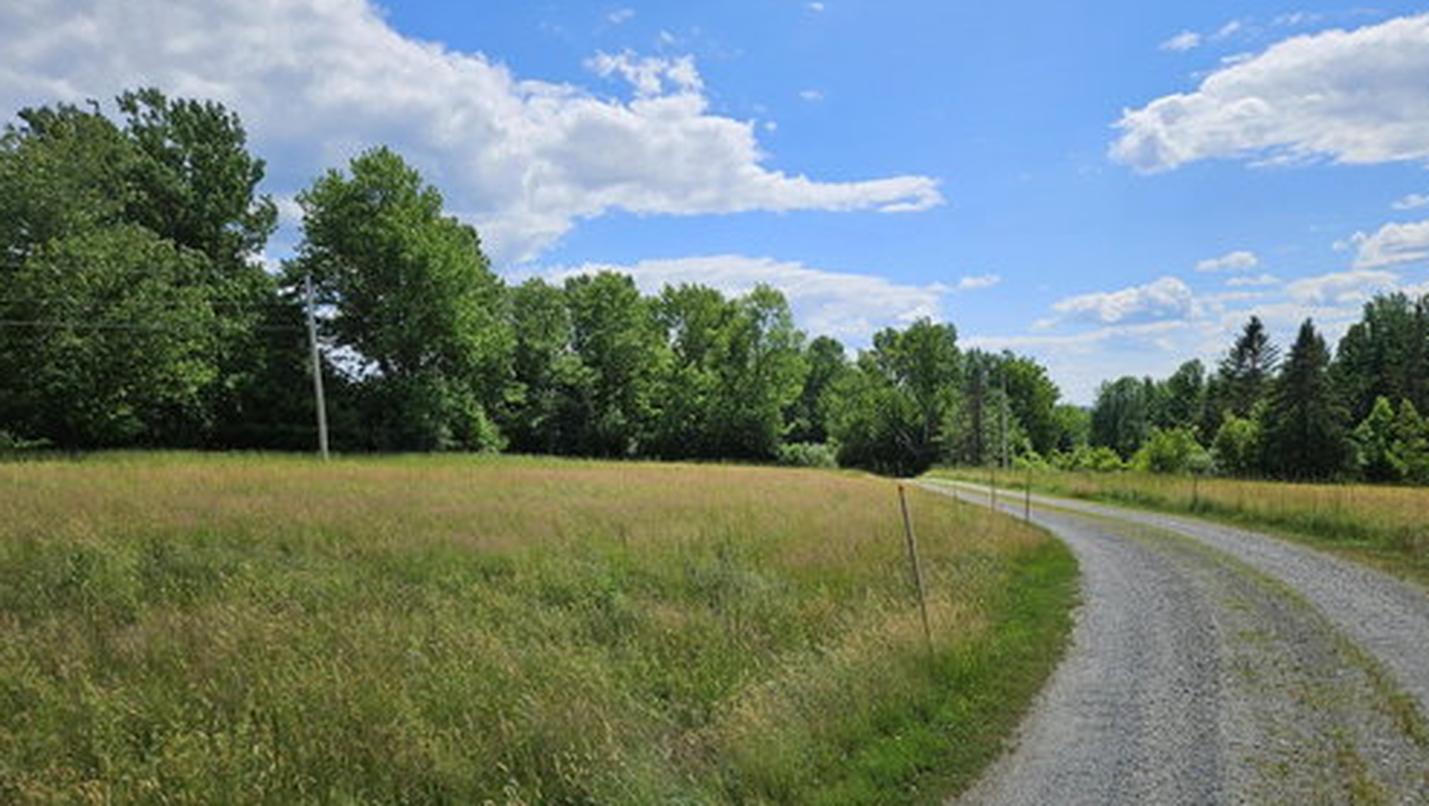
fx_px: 986
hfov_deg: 71.9
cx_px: 730
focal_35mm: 26
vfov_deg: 44.2
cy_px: 490
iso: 25
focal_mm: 5.4
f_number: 1.8
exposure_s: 1/2843
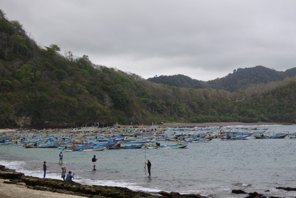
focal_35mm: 81
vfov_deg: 16.9
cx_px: 148
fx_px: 666
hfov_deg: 25.0
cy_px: 99
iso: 160
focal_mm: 30
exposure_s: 1/200
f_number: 5.6
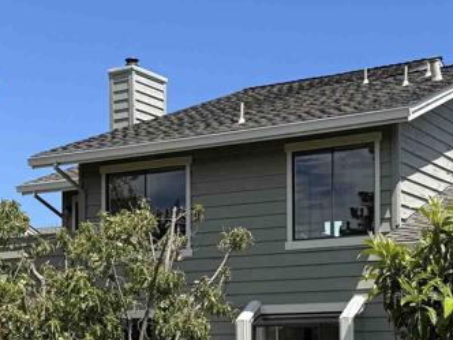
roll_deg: +0.5
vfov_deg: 19.5
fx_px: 968
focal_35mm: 74
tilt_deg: +3.0
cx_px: 296
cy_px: 304
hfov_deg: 26.2
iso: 80
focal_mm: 6.76
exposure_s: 1/2959
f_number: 1.78
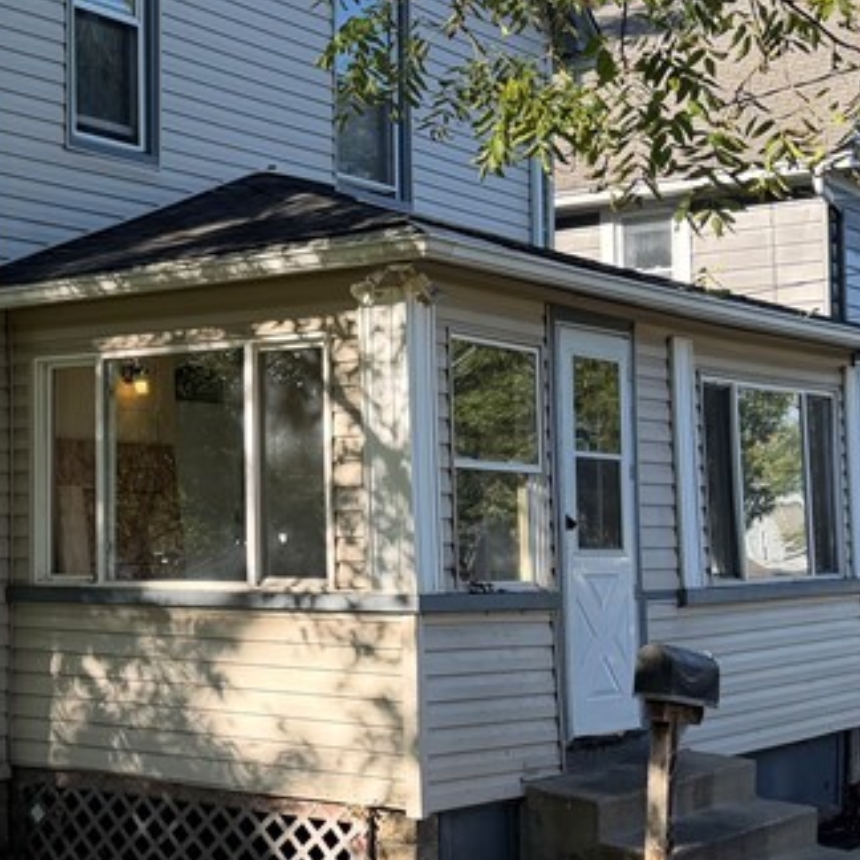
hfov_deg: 24.6
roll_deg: +0.1
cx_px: 13
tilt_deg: +4.9
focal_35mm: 67
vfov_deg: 25.7
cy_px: 390
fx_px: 1883
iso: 100
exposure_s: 1/1174
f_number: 1.78
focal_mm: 6.76
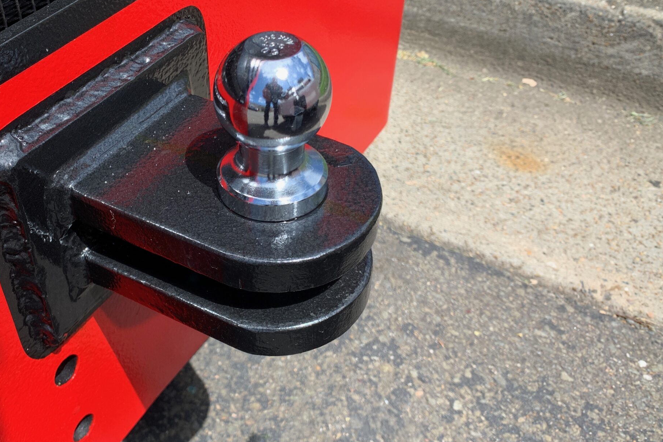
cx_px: 235
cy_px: 227
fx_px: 700
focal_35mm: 38
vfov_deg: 35.1
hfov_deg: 50.0
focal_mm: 4.25
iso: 25
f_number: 1.8
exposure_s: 1/1176
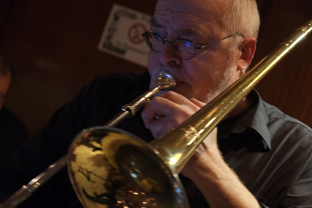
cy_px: 104
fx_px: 659
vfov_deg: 18.0
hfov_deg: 26.6
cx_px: 156
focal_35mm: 76
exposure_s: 1/7
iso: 2000
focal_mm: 50.5
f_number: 4
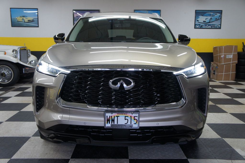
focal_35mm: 36
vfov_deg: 36.8
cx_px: 122
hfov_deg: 53.1
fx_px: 245
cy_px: 82
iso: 200
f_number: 4
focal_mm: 24
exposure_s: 1/40
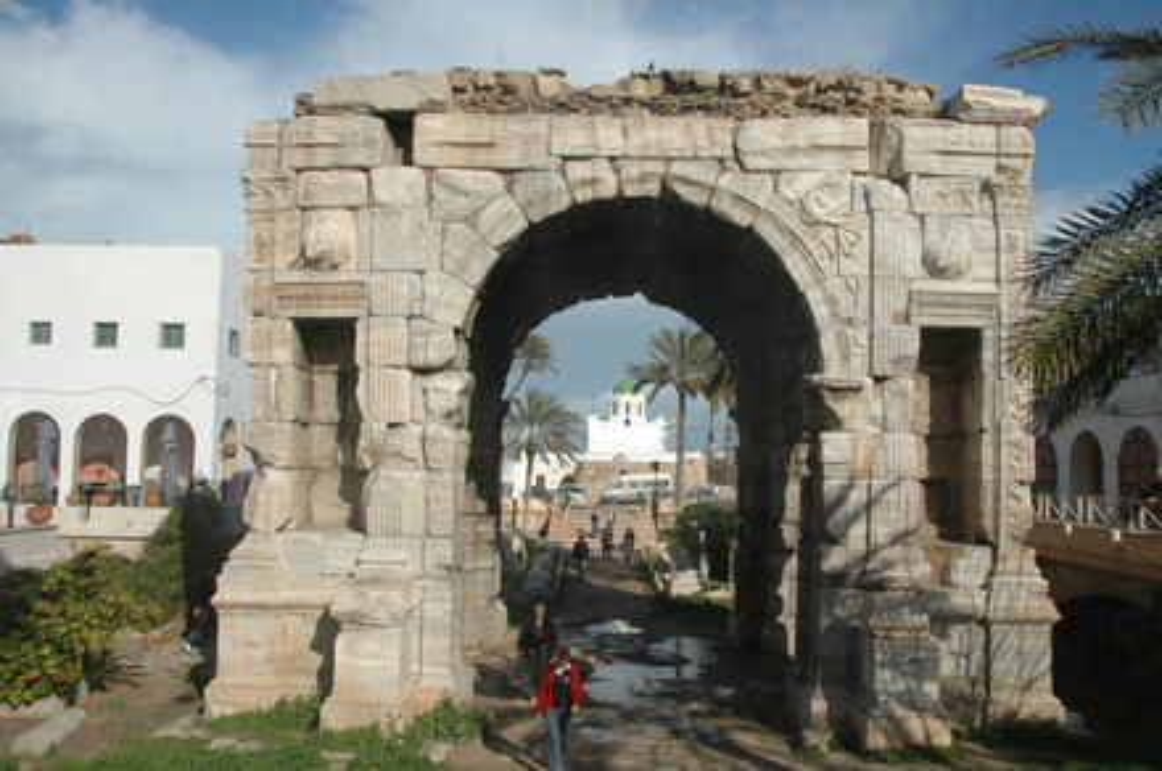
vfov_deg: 39.9
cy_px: 386
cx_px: 581
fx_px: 1064
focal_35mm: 33
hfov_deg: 57.3
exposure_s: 1/500
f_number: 11
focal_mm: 22
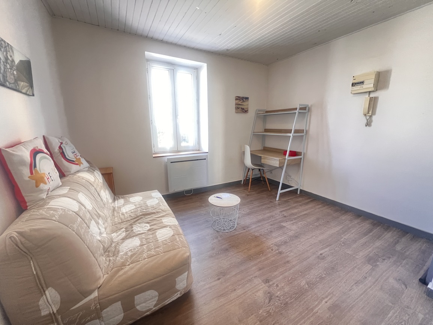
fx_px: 163
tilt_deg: -11.6
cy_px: 162
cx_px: 216
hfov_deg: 106.2
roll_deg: +0.3
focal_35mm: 13
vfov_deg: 89.9
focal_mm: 1.57
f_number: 1.8
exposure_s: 1/60
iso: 640
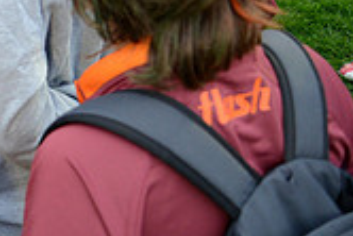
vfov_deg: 14.9
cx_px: -251
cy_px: -135
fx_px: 824
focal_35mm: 84
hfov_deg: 19.3
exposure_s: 1/400
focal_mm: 24
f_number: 3.5
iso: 1250
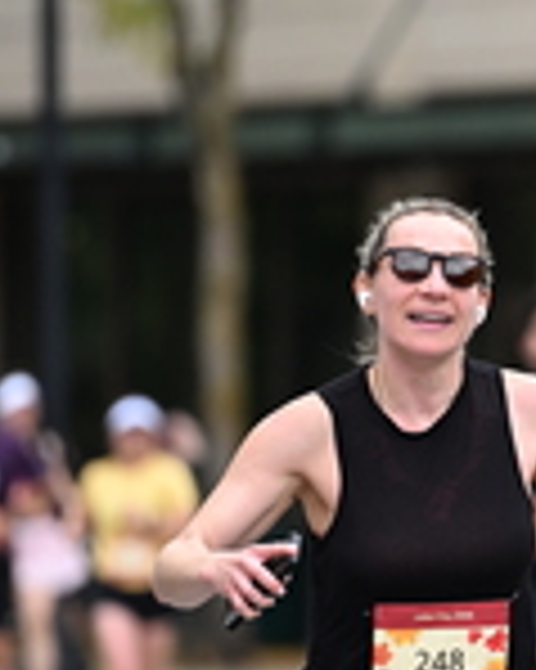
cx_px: 700
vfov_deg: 2.8
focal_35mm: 692
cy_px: 369
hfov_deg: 2.2
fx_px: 13736
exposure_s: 1/2000
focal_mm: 200
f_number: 2.8
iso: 640
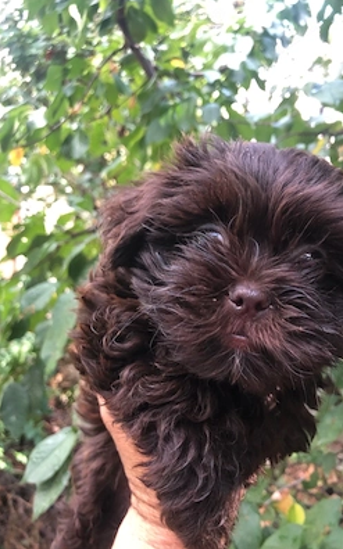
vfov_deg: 62.9
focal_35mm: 30
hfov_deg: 41.6
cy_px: 274
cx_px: 207
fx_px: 449
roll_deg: -5.2
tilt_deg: -5.5
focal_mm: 3.99
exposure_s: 1/120
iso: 100
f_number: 1.8
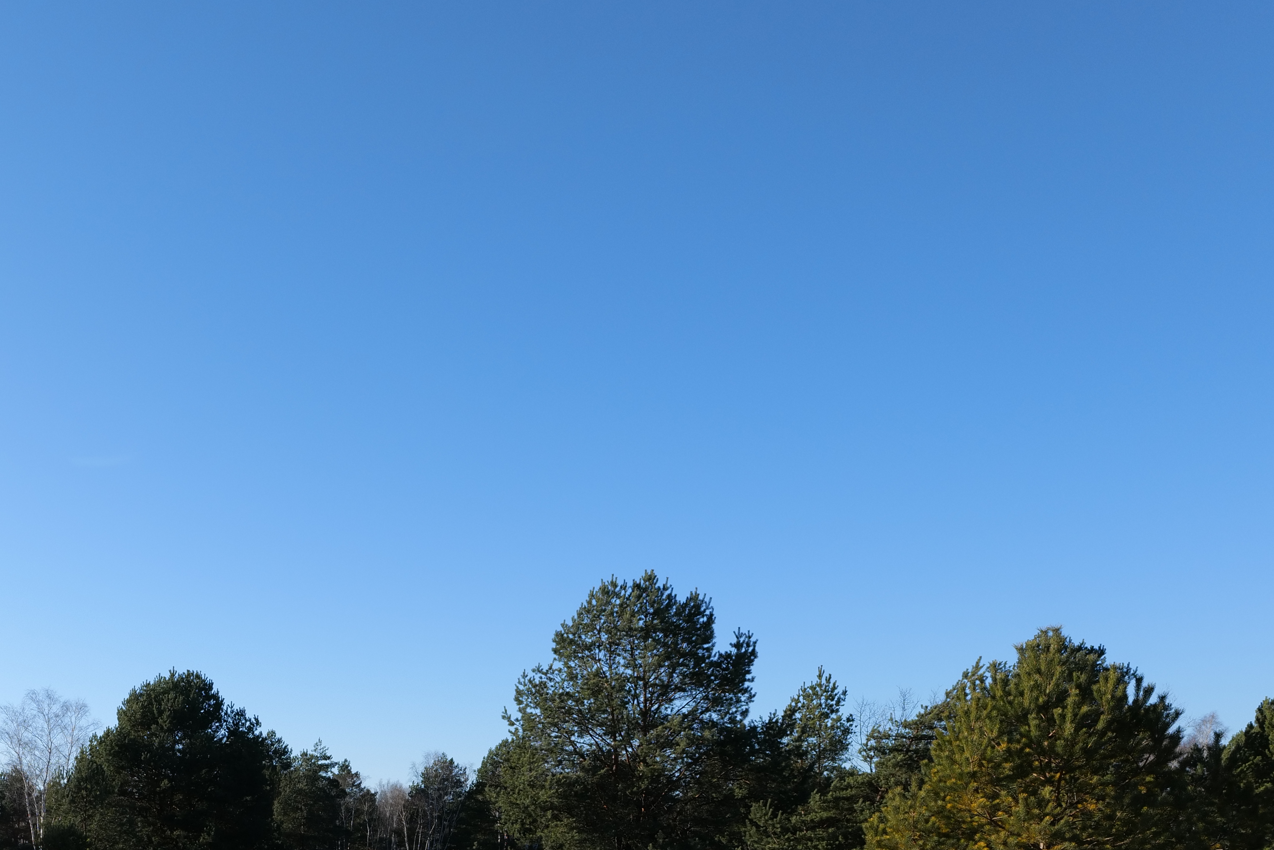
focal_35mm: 32
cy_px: 857
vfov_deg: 36.8
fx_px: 1133
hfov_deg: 51.8
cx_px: 130
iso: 400
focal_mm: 14
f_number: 8
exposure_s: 1/500
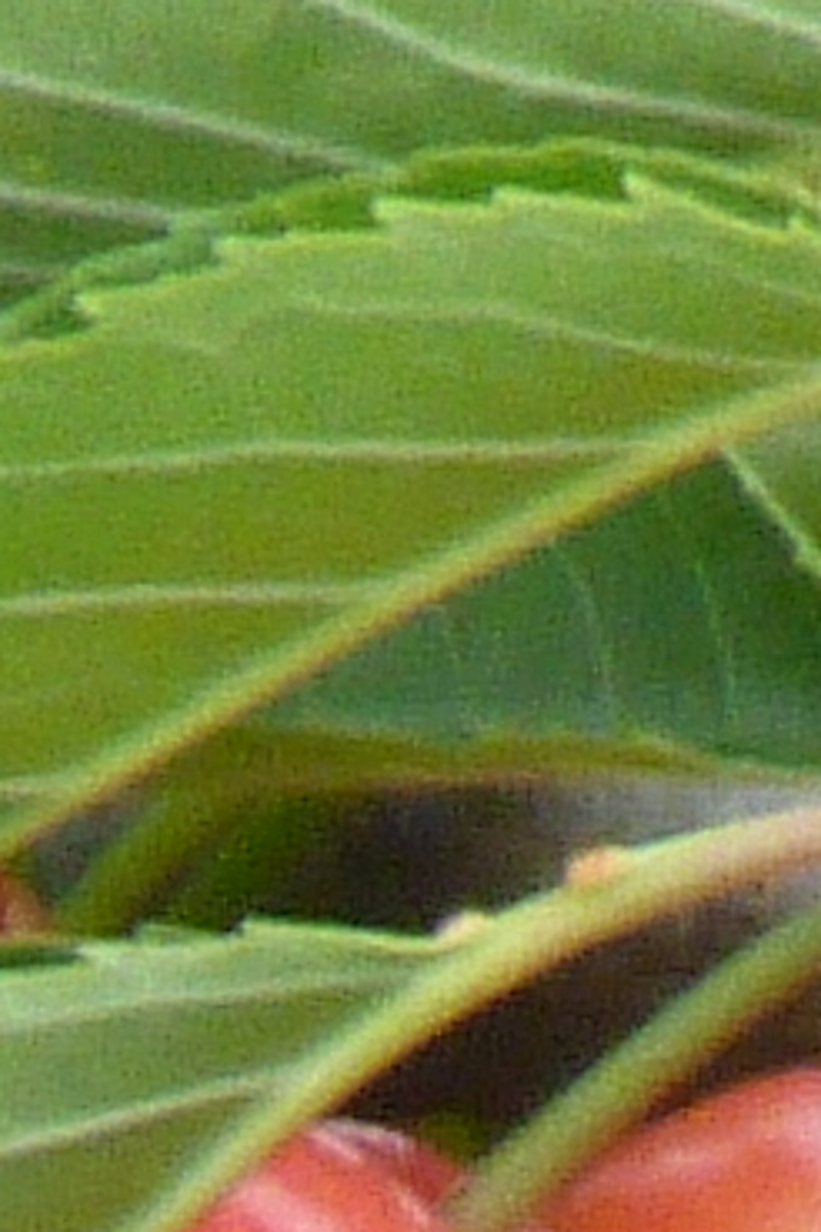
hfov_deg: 0.3
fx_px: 187584
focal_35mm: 5484
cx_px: 4042
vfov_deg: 0.4
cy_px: 2484
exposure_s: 1/125
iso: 200
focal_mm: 86.4
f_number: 4.4
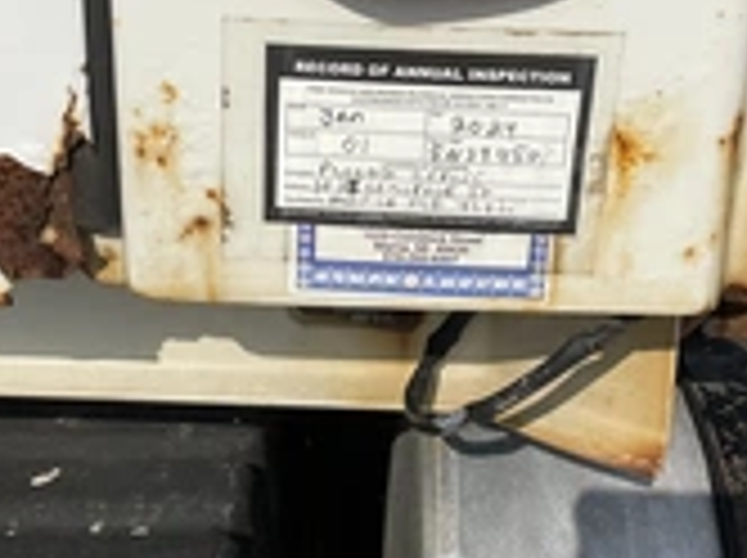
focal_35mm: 70
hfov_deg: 27.7
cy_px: 279
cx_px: 288
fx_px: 1508
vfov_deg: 21.0
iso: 25
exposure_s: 1/4065
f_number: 1.8
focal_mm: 3
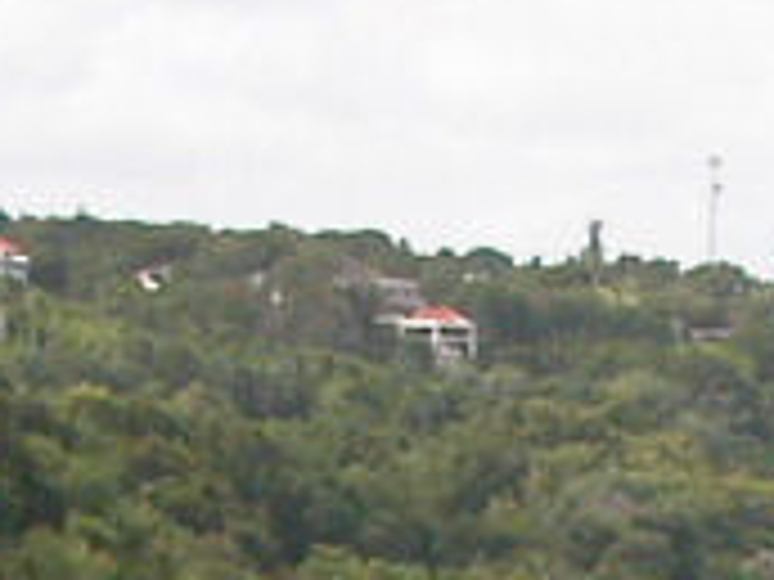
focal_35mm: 220
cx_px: 945
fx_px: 4919
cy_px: 1407
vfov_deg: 6.4
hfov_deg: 8.9
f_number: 2.7
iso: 100
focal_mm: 5.6
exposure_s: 1/1035
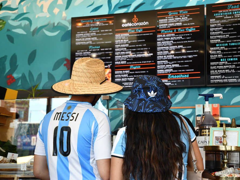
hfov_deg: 29.4
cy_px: 90
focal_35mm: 66
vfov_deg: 22.2
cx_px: 134
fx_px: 458
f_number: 3.5
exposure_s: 1/200
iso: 800
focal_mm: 40
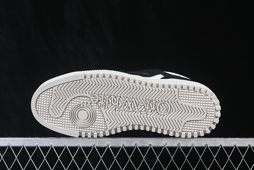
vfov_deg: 18.2
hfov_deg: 27.0
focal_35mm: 75
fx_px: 529
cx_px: 127
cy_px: 85
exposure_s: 1/80
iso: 160
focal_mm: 50
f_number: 8
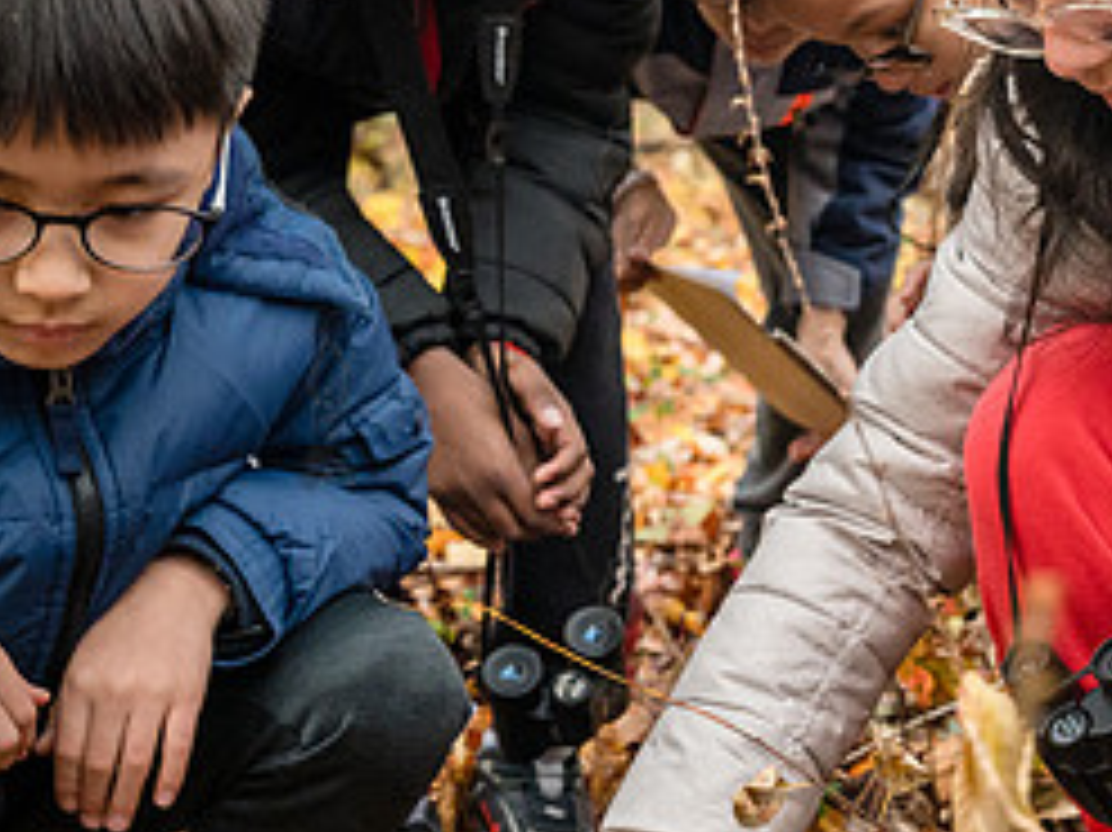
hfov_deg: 23.4
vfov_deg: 18.6
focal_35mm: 79
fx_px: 2537
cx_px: 1193
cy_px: 409
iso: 4000
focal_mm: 35
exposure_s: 1/200
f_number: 4
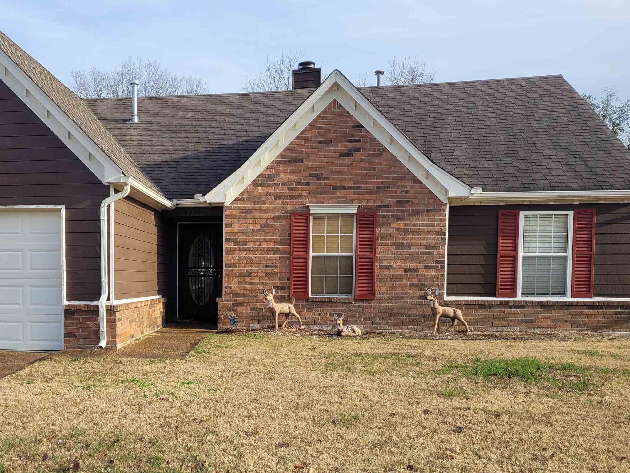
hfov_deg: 46.4
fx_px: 710
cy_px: 317
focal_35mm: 39
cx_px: 169
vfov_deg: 36.4
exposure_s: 1/1093
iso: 40
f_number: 1.8
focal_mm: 5.4
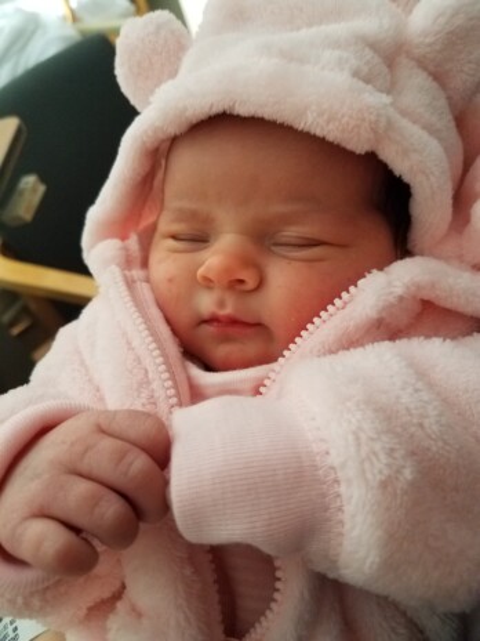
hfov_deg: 53.1
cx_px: 240
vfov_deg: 67.3
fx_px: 481
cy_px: 320
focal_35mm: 26
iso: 200
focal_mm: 4.2
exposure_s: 1/19
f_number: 1.7
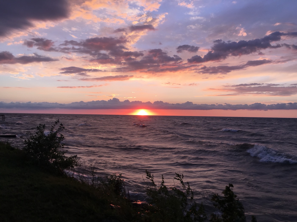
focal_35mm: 29
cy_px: 111
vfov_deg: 48.2
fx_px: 249
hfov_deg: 61.7
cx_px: 148
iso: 25
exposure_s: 1/316
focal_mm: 4.15
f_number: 2.2
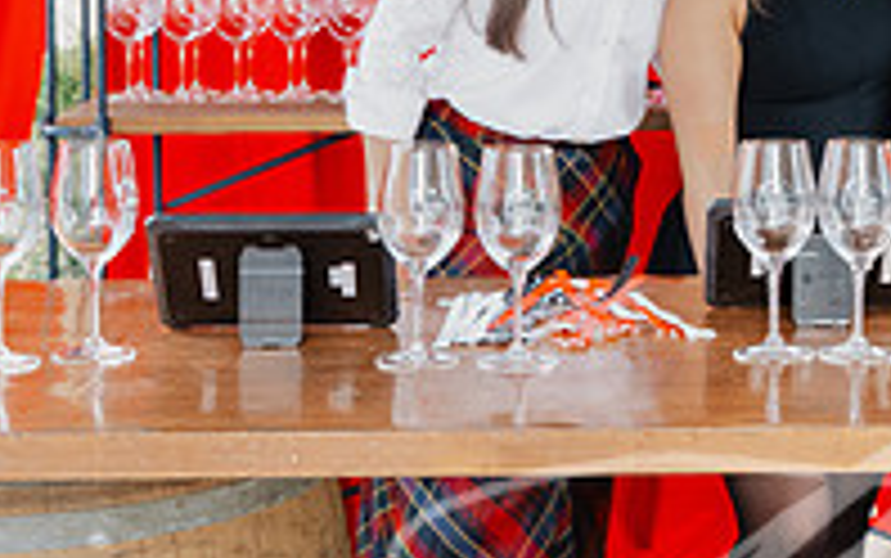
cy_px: -5
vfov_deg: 12.4
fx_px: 2527
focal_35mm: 104
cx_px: 749
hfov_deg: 19.7
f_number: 4
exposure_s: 1/160
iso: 2000
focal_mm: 24
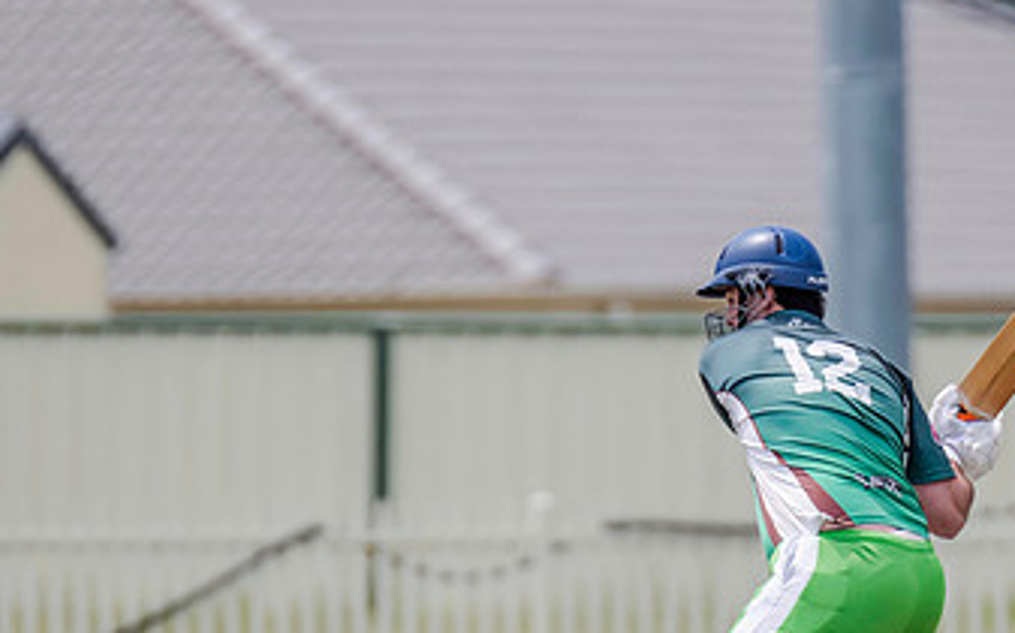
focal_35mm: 1146
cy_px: 472
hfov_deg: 1.8
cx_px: 709
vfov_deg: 1.1
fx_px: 31674
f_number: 7.1
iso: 800
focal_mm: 600
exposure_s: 1/2500
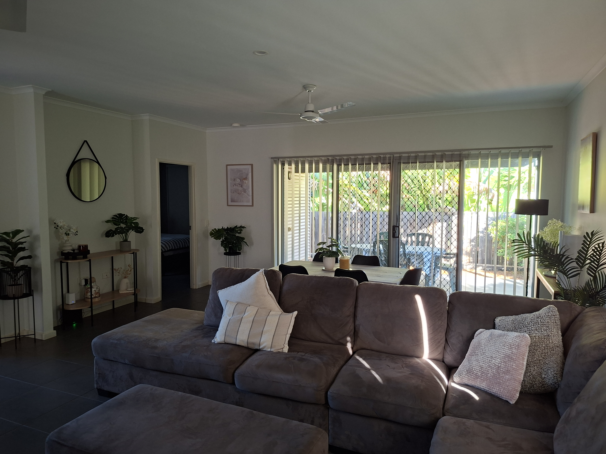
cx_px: 303
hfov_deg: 73.9
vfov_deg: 58.9
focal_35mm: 23
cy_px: 227
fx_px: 403
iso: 200
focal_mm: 5.54
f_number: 1.8
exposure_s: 1/50
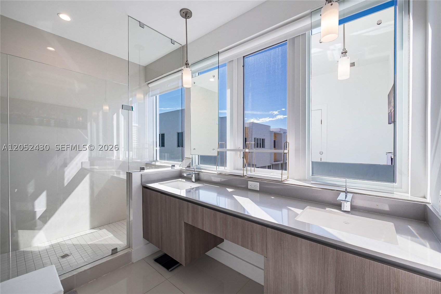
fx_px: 171
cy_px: 147
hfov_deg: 104.3
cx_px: 220
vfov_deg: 81.2
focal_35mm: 14
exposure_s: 1/80
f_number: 5.6
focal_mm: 7
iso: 100
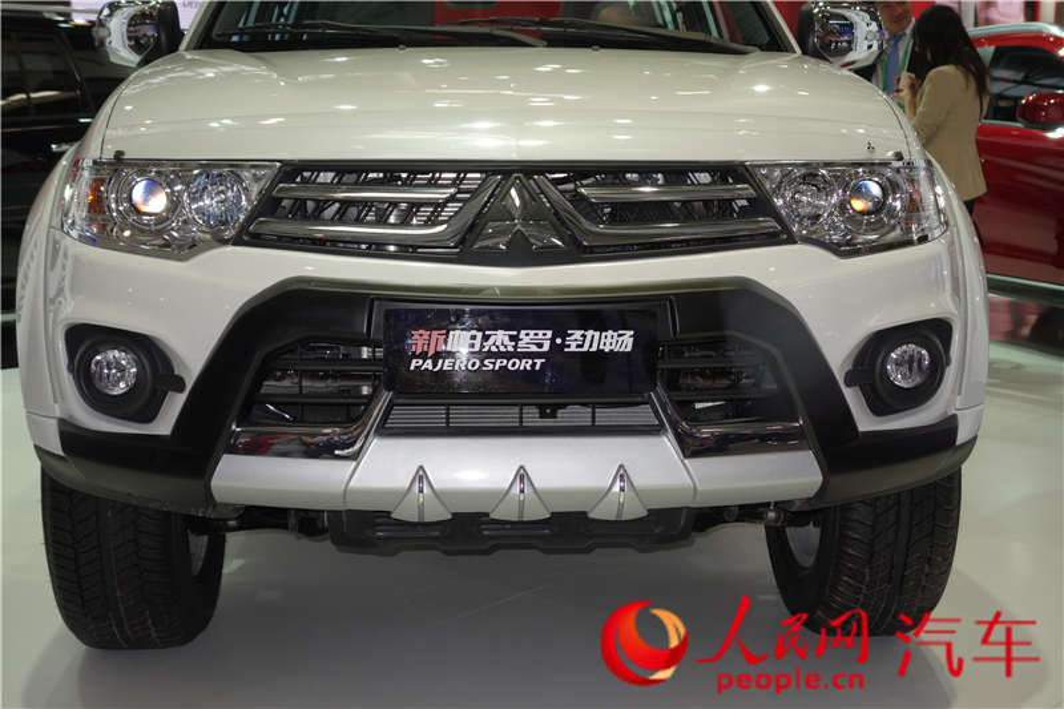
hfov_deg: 39.6
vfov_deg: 27.0
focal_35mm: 50
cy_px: 354
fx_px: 1477
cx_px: 532
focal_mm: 18.66
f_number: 3.2
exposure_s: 1/200
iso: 200
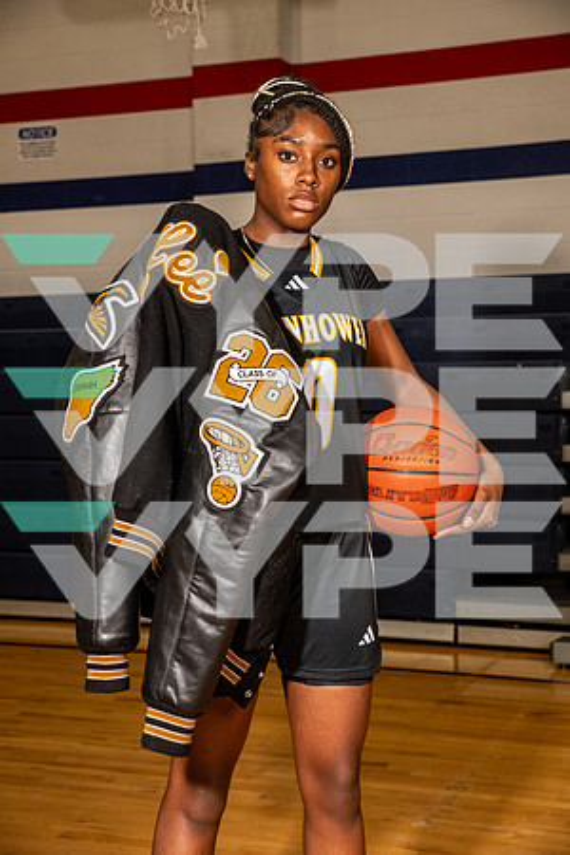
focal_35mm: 58
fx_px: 1377
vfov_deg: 34.5
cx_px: 285
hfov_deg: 23.4
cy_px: 428
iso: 320
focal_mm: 58
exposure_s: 1/320
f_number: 6.3
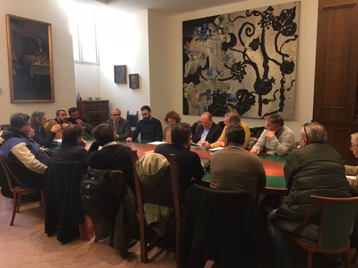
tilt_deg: -6.9
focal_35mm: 29
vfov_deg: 48.2
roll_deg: +0.9
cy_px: 134
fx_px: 300
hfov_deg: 61.7
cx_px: 179
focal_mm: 4.15
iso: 200
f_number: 2.2
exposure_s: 1/20
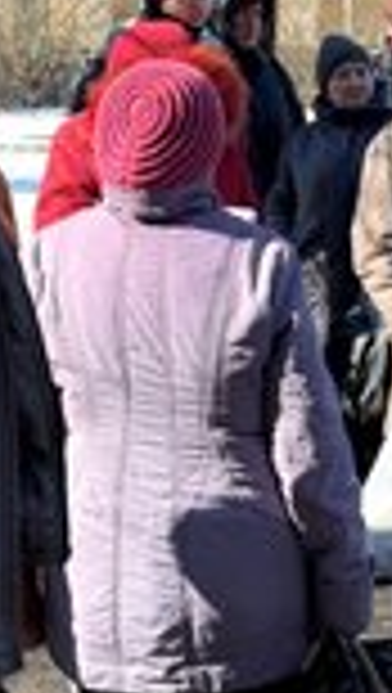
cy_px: 144
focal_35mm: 68
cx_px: 266
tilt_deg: -4.5
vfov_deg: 30.3
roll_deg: -0.1
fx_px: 1252
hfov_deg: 17.7
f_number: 1.78
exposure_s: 1/1553
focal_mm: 6.76
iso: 80
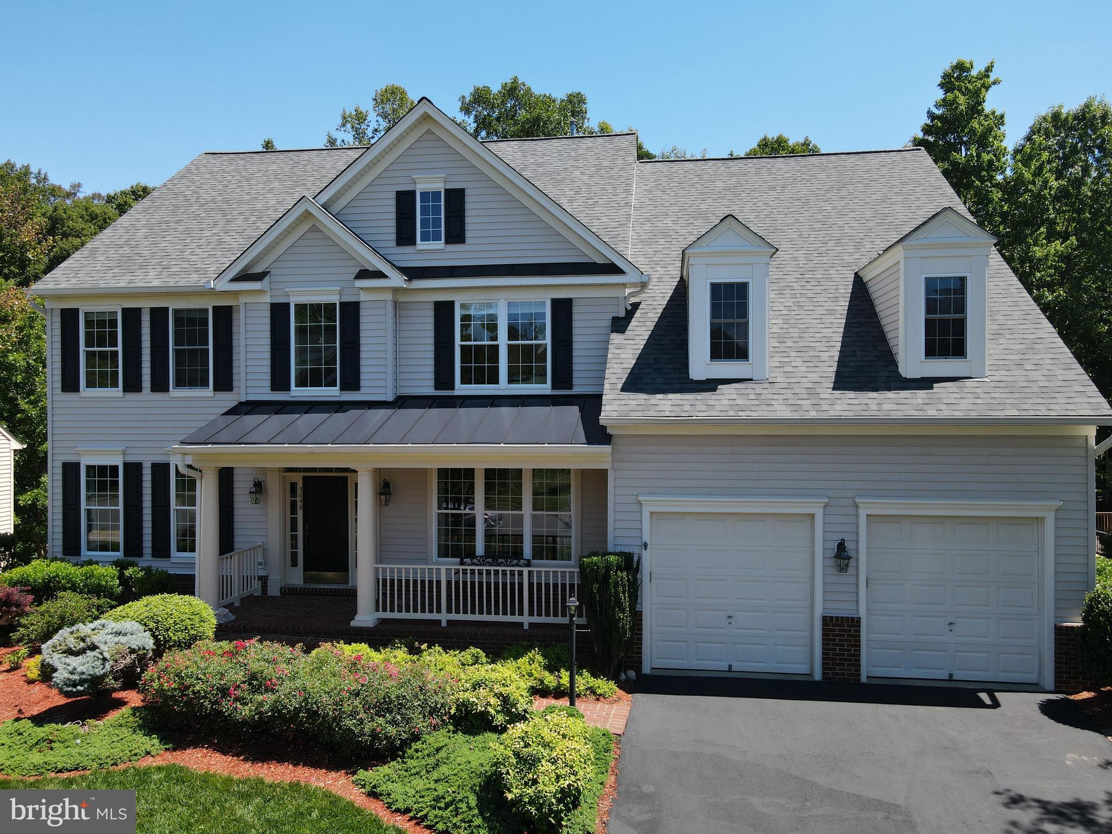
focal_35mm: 24
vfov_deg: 56.8
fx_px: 771
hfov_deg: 71.6
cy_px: 417
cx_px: 556
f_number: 2.8
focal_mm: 4.5
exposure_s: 1/350
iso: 100
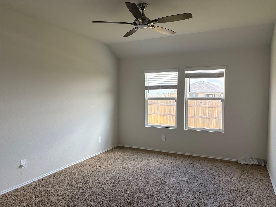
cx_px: 138
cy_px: 104
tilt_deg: -1.6
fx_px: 207
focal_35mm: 26
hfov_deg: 67.3
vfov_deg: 53.1
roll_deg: -0.2
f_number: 1.6
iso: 160
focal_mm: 5.96
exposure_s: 1/60
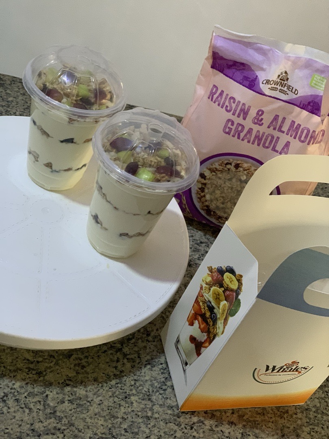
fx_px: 659
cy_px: 220
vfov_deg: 36.8
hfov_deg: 28.0
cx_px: 164
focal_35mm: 52
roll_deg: -25.0
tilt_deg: -40.6
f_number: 2.4
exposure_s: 1/55
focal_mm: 6
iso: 400
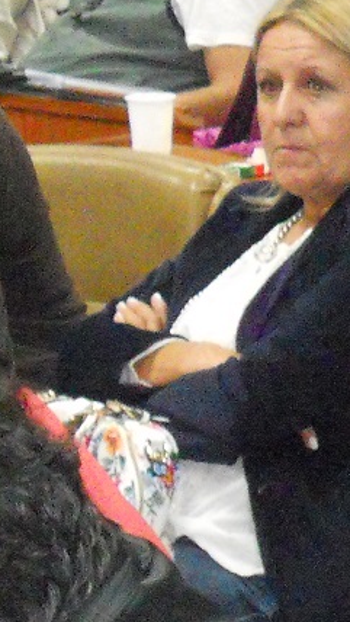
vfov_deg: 9.8
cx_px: 1149
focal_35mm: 220
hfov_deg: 5.2
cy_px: 105
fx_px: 3627
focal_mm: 9.8
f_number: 4.8
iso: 1000
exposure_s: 1/30
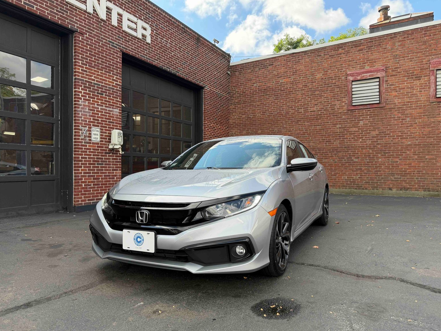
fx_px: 318
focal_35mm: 25
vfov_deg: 54.9
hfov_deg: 69.4
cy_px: 169
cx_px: 214
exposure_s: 1/1230
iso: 100
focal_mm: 6.76
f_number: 1.78
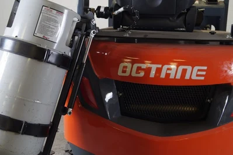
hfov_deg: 37.9
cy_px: 78
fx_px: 340
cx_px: 116
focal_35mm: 52
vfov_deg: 25.8
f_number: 6.3
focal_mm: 35
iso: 100
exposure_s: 1/25
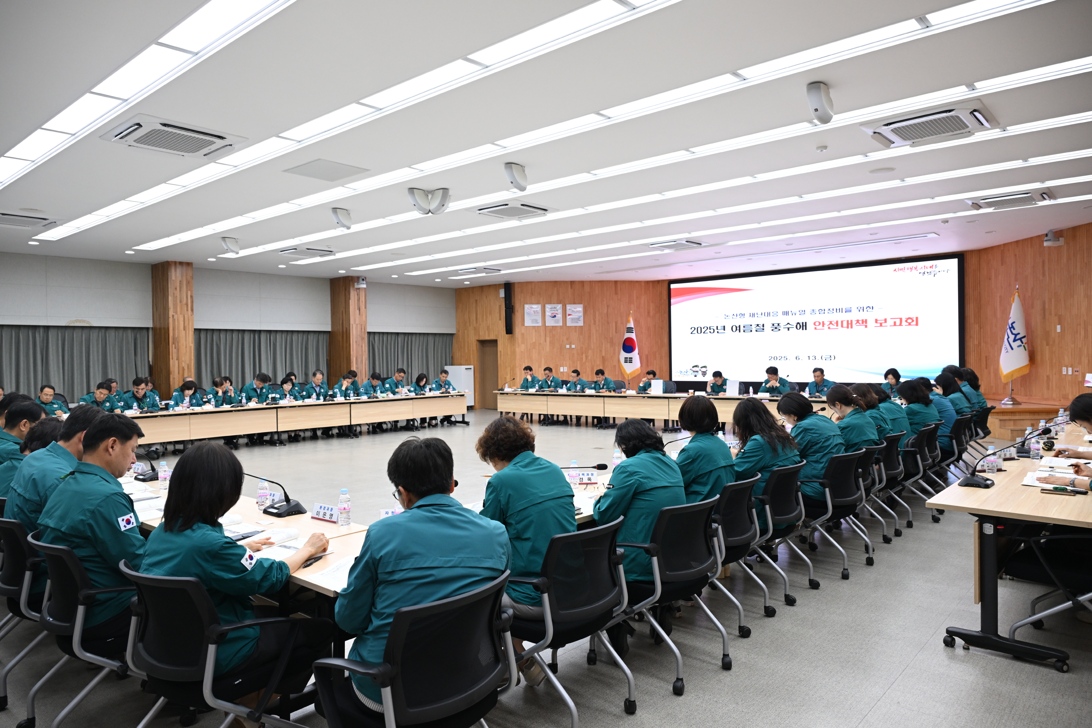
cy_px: 364
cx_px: 546
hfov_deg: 73.7
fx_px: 728
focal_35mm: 24
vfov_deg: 53.1
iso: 1250
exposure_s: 1/200
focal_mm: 24
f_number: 4.5
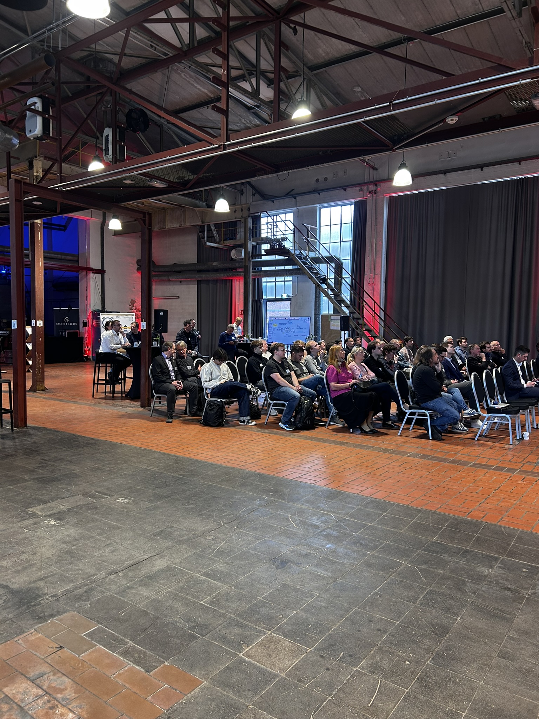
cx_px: 270
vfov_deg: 67.3
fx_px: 540
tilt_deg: -2.8
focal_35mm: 26
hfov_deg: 53.1
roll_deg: -0.8
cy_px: 360
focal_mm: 5.7
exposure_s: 1/50
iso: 100
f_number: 1.5
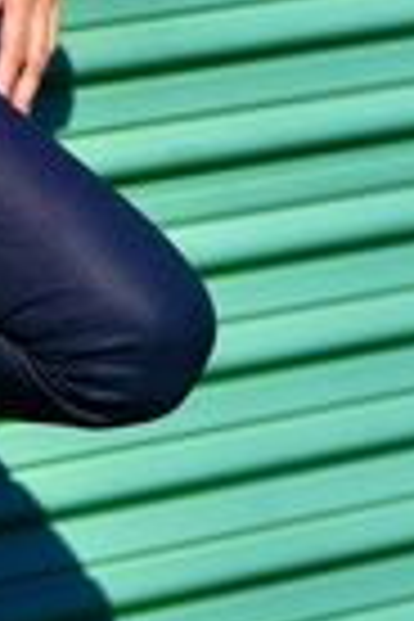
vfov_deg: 5.3
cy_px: -22
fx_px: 6727
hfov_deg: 3.5
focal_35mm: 390
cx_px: -234
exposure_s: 1/8000
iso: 125
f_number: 1.8
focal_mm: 85
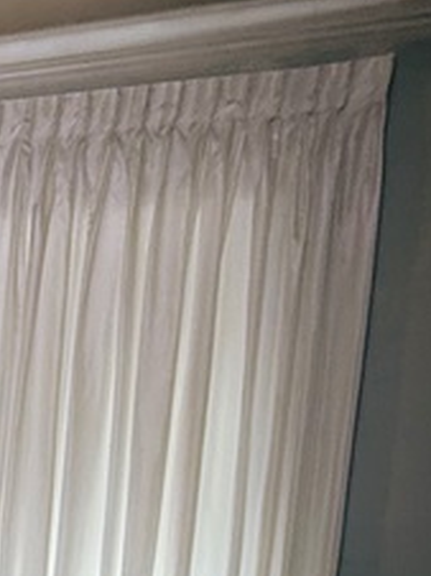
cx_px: -520
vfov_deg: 26.0
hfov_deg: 15.5
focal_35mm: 67
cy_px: 686
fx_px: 1114
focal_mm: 2.22
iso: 200
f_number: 2.2
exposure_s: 1/60
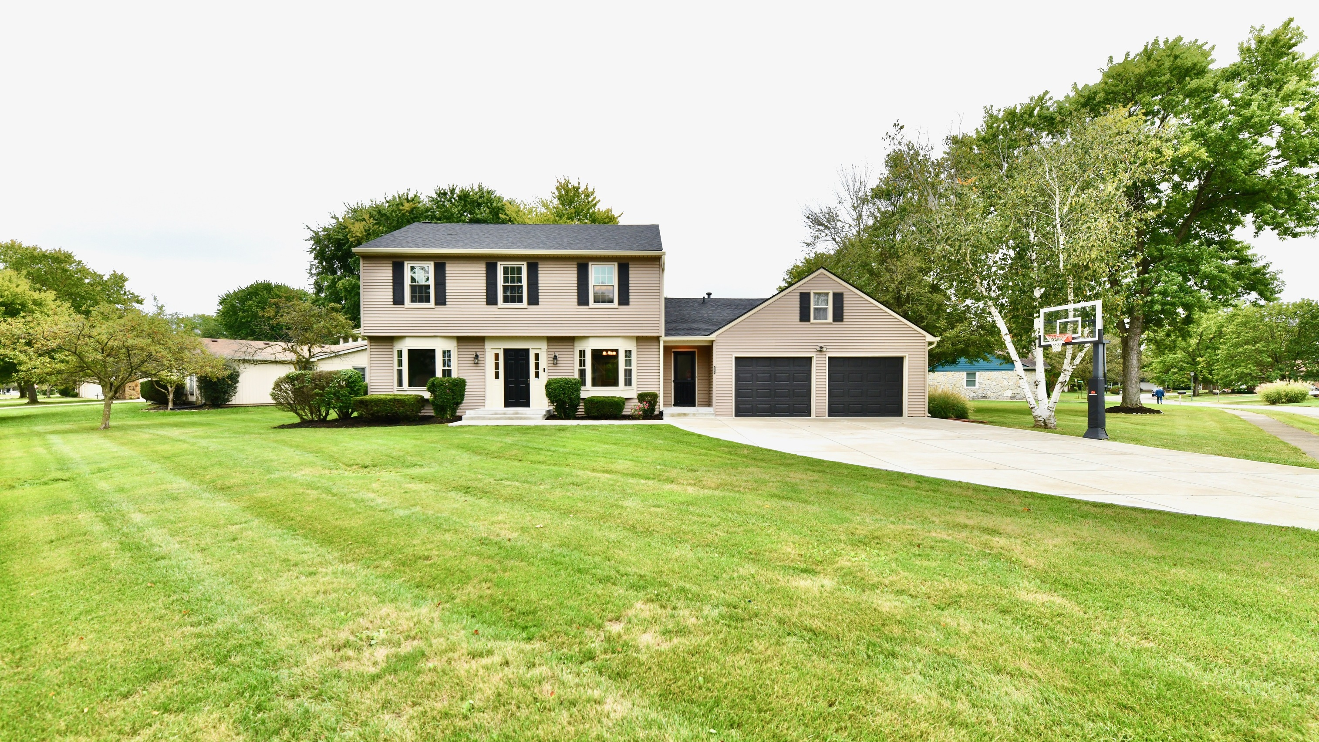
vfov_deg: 63.8
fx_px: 595
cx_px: 655
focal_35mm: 17
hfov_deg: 95.9
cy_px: 406
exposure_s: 1/250
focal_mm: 16
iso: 640
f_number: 8
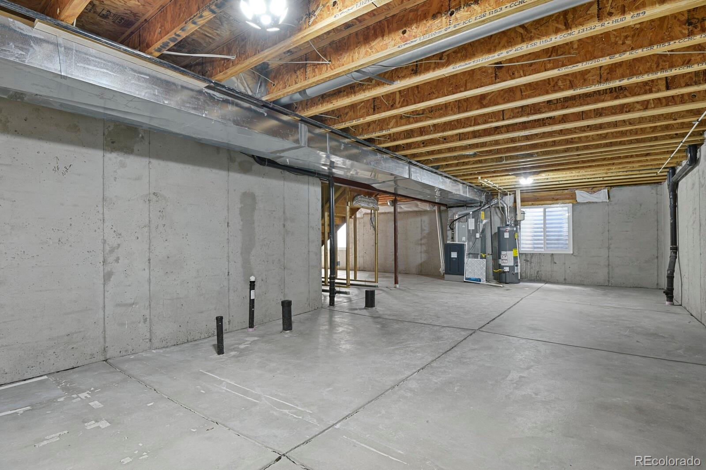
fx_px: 333
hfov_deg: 93.3
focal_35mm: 17
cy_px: 235
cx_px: 353
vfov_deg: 70.4
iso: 250
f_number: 8
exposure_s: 2
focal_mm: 17
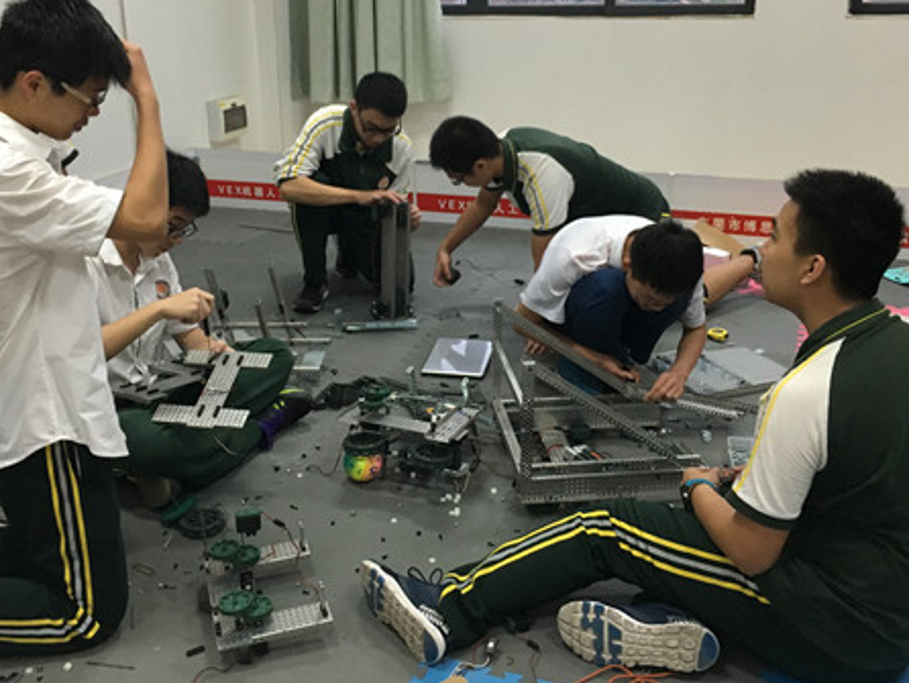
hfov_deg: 47.8
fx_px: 1025
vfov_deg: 36.7
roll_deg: +0.6
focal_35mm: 39
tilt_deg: -17.7
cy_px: 269
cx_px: 412
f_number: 2.2
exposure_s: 1/33
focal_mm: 4.15
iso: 250
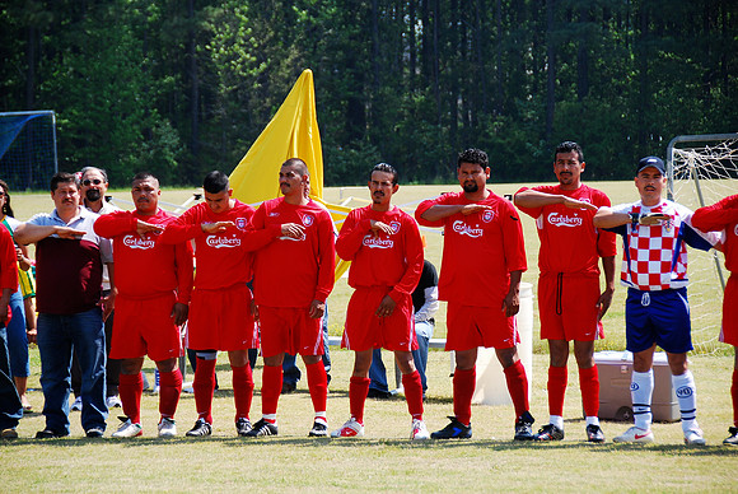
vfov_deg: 8.2
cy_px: 247
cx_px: 369
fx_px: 3447
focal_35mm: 168
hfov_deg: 12.2
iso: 100
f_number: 5.6
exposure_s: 1/200
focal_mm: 112
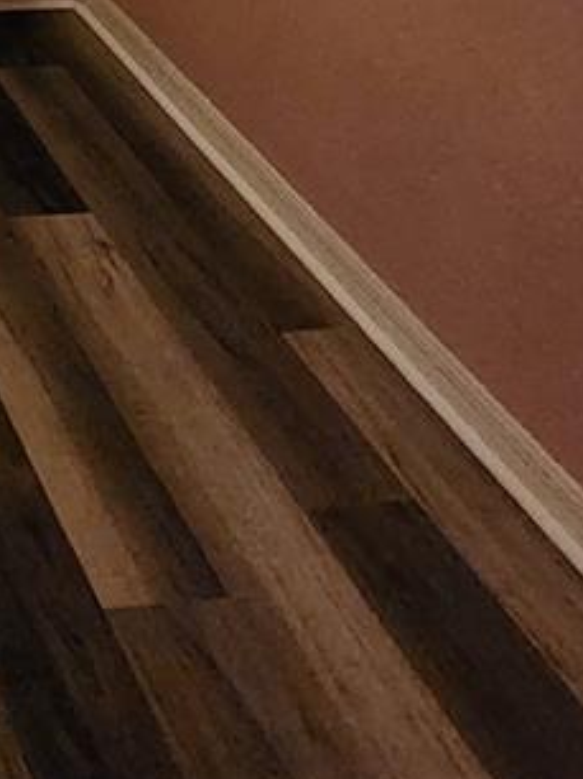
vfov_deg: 28.4
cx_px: -369
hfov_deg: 21.9
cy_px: -308
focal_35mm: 51
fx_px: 1147
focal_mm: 2.2
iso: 1250
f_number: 2.2
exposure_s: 1/24
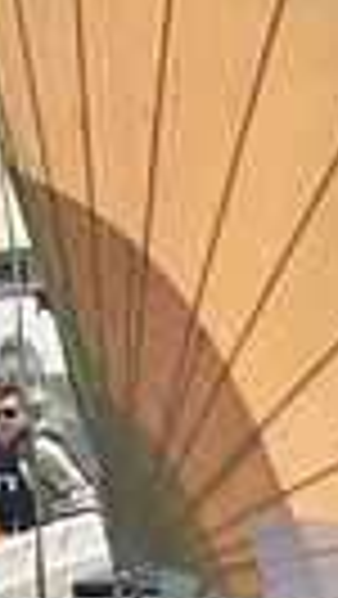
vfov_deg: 5.3
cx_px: 230
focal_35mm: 410
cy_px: 533
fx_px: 6520
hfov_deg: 3.0
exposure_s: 1/640
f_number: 5
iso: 250
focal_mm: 90
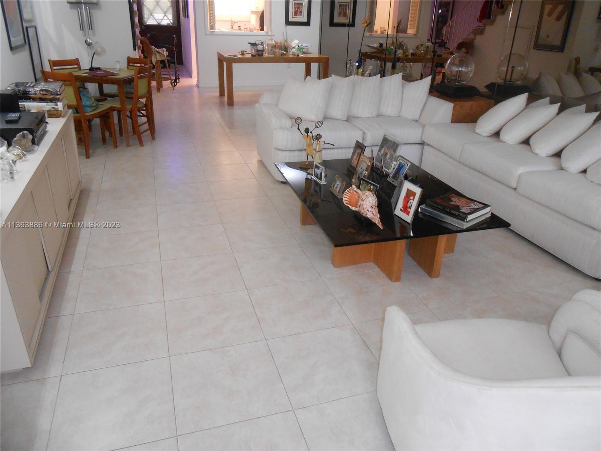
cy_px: 226
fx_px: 451
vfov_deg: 53.1
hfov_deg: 67.3
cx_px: 300
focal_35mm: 26
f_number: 3.5
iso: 400
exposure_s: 1/30
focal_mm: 4.6
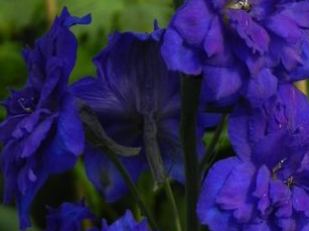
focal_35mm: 417
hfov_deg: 4.8
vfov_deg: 3.6
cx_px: 197
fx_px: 3721
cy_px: 289
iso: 160
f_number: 6.3
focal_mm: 28.8
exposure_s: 1/400
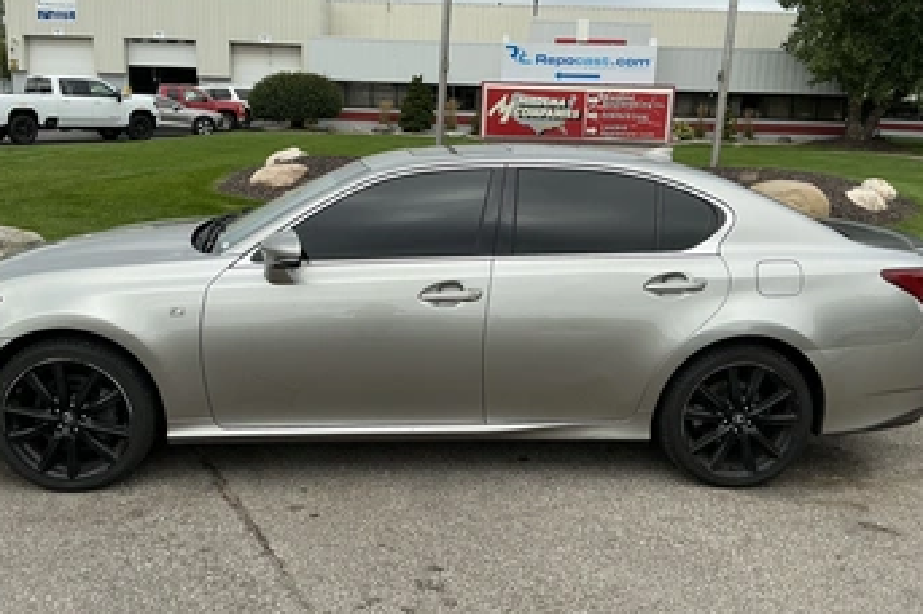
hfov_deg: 55.8
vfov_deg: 38.8
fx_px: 871
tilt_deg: -12.4
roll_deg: -2.7
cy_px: 302
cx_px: 436
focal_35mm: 34
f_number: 1.8
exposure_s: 1/978
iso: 25
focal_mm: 3
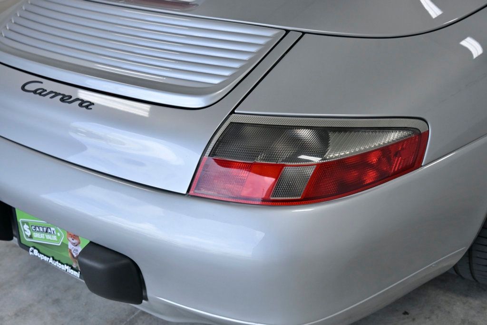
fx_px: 622
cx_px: 244
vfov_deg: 29.3
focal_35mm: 46
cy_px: 162
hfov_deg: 42.7
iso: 1250
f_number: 5
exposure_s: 1/1600
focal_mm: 46
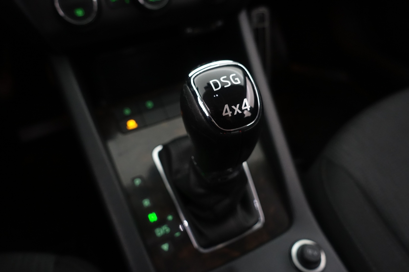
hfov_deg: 73.7
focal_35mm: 24
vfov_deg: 53.1
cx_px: 204
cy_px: 136
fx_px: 273
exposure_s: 1/25
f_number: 2.5
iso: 1000
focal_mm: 8.8
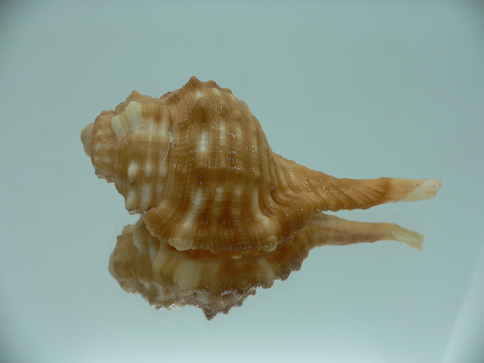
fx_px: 489
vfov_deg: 40.7
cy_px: 182
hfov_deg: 52.6
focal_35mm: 35
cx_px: 242
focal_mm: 4.6
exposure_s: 1/60
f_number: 2.8
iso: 80
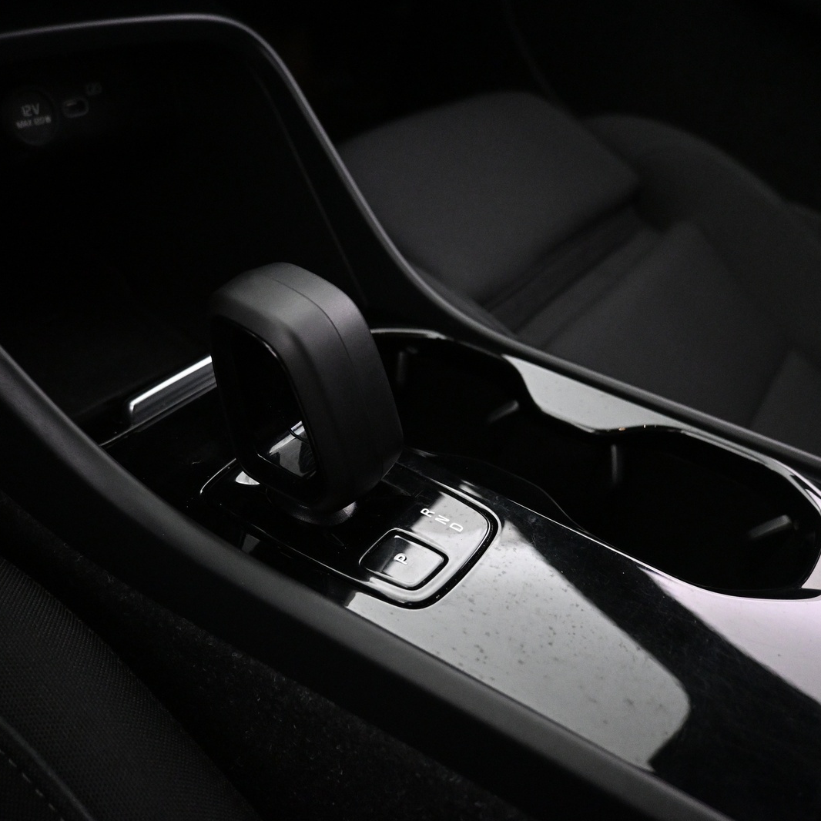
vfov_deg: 52.5
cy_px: 411
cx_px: 390
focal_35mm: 31
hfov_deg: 52.5
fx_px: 832
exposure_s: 1/50
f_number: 3.5
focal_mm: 16
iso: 4000
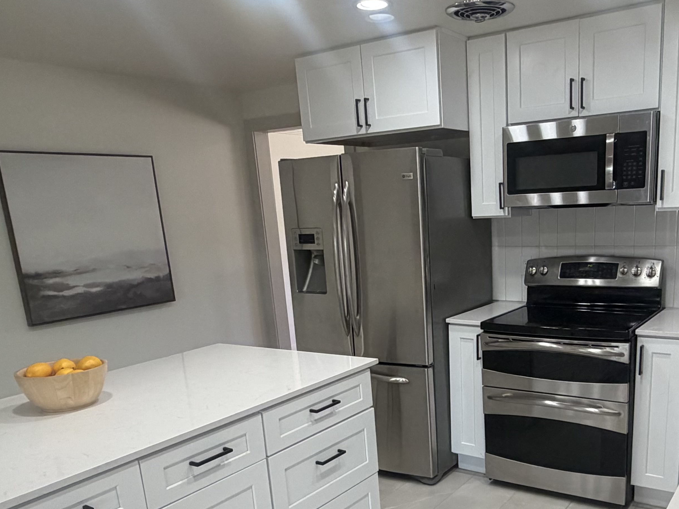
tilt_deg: -15.7
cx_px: 440
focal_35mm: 33
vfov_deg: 41.8
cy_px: 375
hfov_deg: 54.5
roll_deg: +3.1
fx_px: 647
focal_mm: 2.22
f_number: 2.2
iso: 200
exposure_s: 1/120
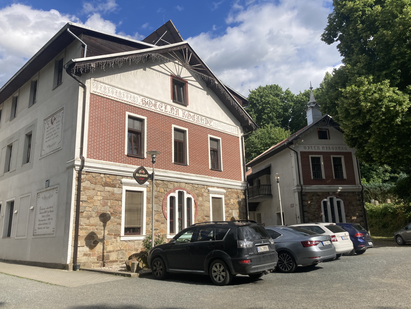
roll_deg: +1.5
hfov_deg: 63.4
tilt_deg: +14.3
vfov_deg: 49.7
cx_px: 206
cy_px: 154
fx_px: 332
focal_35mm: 28
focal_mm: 3.99
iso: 20
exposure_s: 1/2404
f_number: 1.8
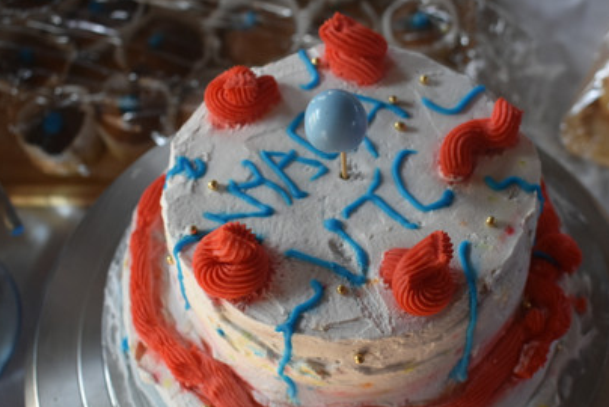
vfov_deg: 23.7
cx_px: 389
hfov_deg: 34.8
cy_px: 266
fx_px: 965
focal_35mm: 57
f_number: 4
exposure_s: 1/160
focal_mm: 24
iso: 800
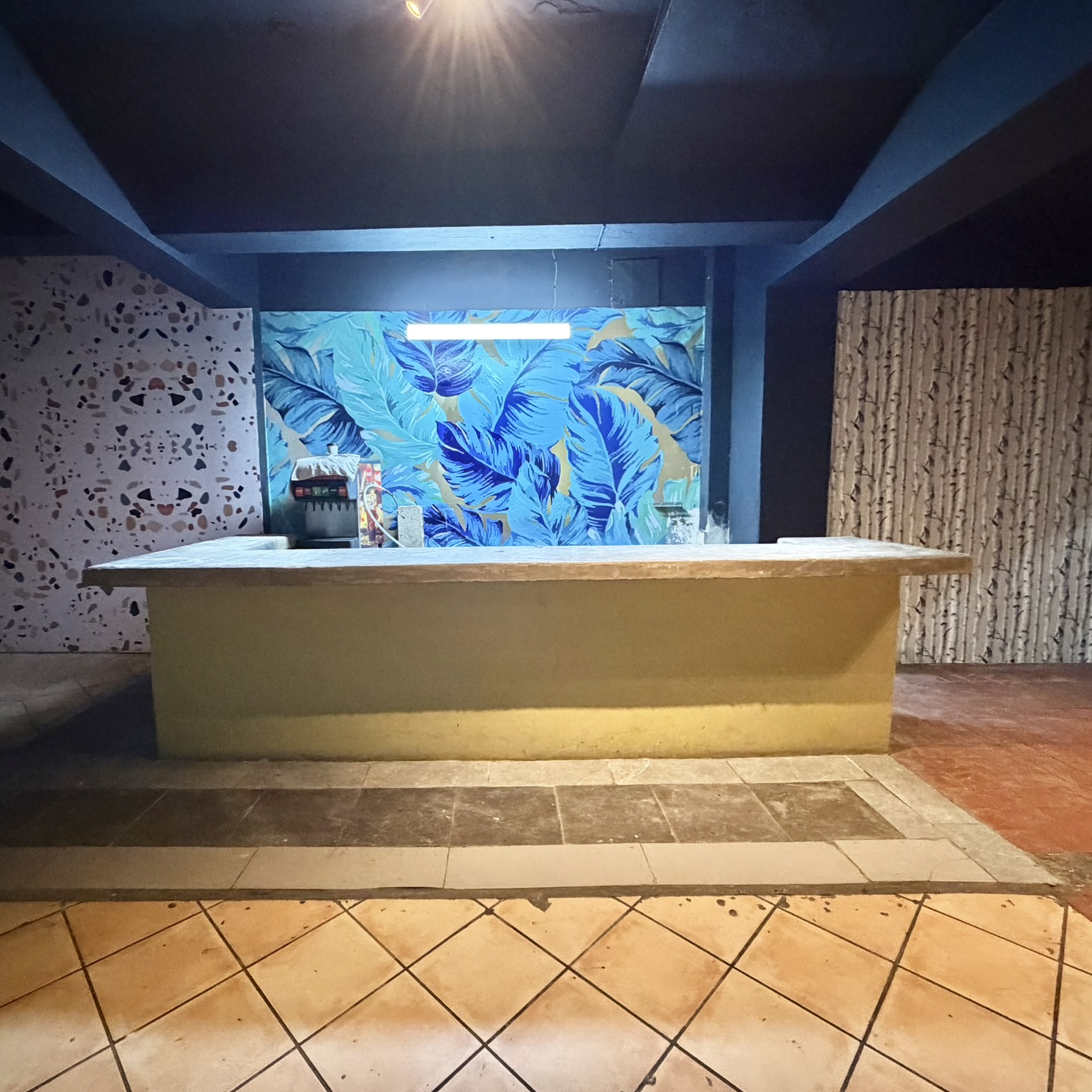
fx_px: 607
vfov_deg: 84.0
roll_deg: +1.0
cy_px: 537
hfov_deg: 83.8
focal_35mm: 17
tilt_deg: -5.7
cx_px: 499
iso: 1000
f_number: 2.2
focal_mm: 2.22
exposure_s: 1/40
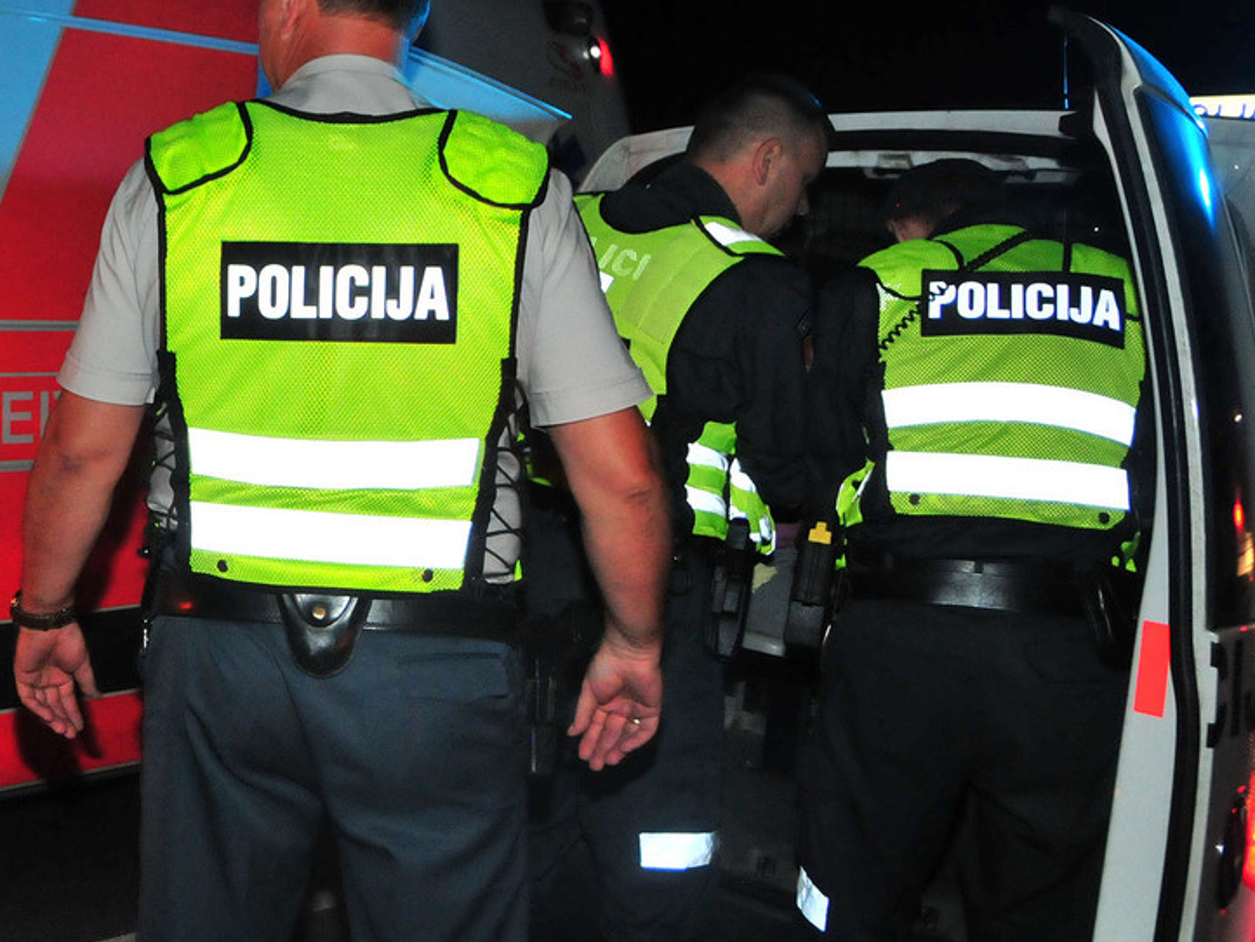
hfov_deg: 37.3
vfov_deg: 31.4
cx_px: 30
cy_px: 374
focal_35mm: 46
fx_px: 1668
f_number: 3.5
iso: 1250
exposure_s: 1/40
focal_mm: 16
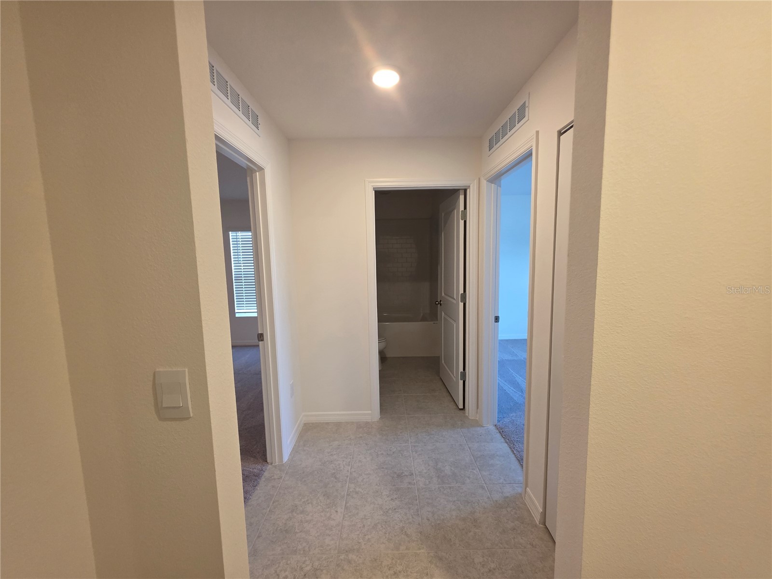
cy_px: 290
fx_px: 290
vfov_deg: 89.9
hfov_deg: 106.2
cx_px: 386
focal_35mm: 13
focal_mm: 2.2
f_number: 1.9
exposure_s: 1/120
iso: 250
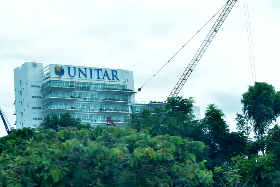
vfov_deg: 12.5
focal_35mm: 110
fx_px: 854
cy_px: 85
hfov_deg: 18.6
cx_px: 106
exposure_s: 1/320
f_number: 10
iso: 400
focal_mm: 55
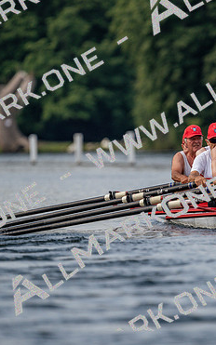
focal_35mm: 956
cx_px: 201
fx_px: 9001
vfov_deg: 2.2
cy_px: 172
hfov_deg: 1.4
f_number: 6.3
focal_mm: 600
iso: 400
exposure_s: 1/1600
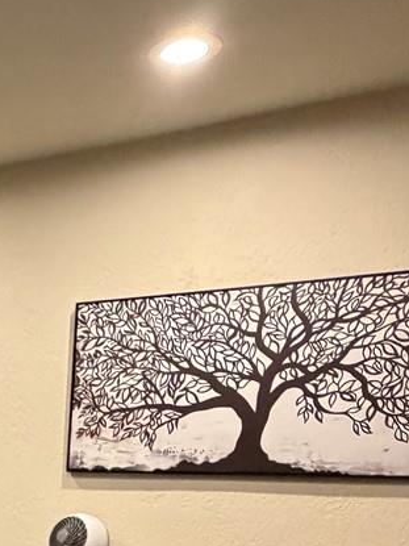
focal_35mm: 54
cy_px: 603
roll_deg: -1.2
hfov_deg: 23.2
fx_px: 851
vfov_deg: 31.5
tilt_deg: -9.0
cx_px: -155
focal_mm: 2.22
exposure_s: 1/60
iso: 640
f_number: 2.2
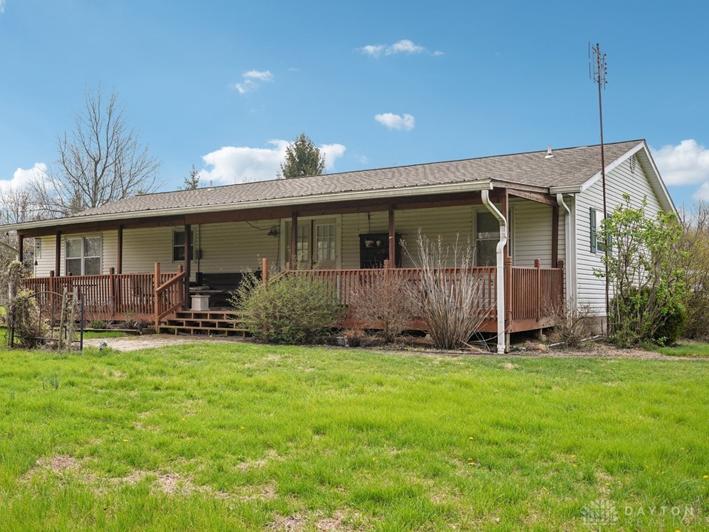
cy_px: 265
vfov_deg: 39.7
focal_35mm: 36
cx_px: 319
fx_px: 737
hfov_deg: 51.3
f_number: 8
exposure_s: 1/200
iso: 100
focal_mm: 33
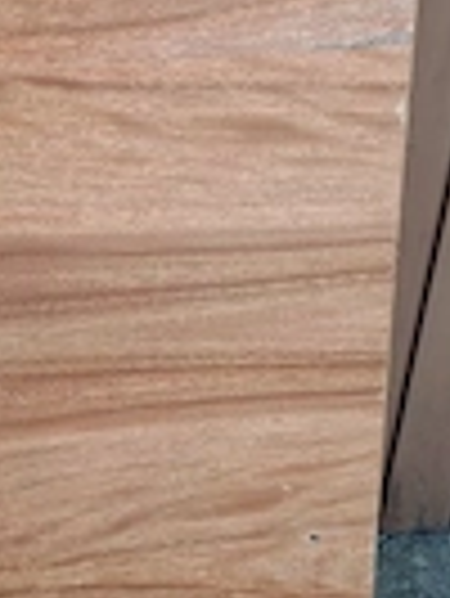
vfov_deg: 25.5
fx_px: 1298
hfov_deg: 19.0
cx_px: -22
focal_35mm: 75
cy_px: 121
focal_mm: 4.65
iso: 40
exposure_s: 1/50
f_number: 1.8
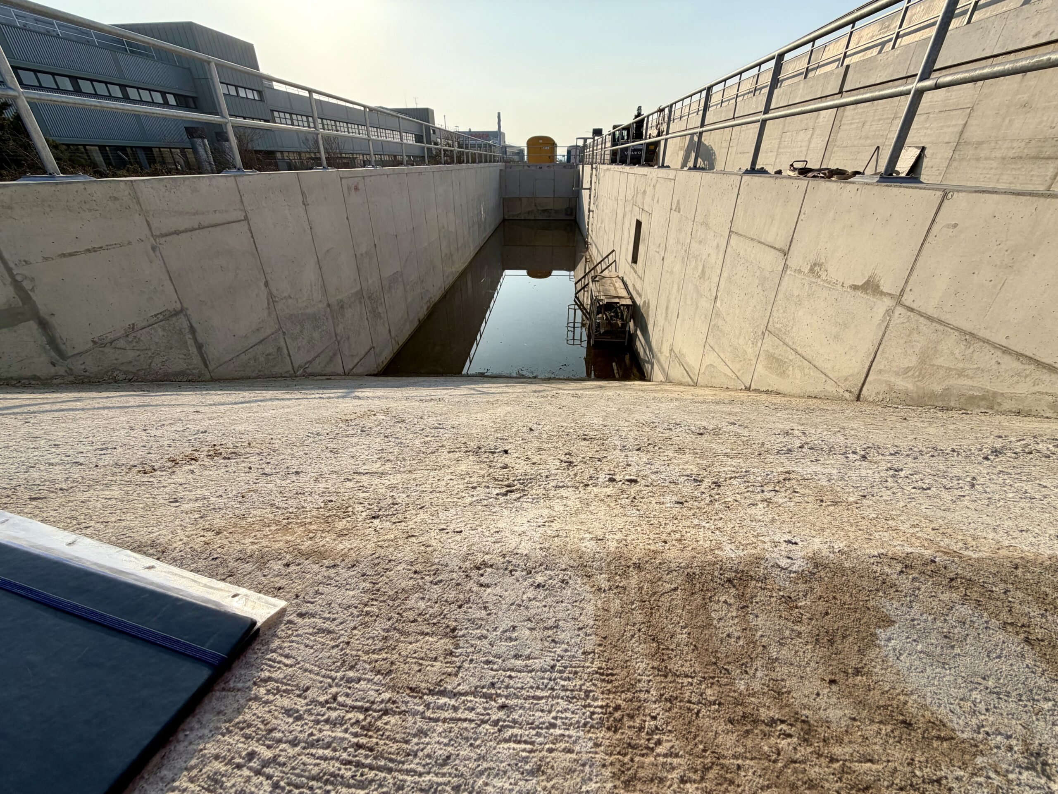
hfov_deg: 102.1
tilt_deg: -29.5
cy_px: 397
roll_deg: +0.6
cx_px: 529
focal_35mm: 14
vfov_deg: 85.7
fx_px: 428
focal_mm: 2.22
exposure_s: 1/1167
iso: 32
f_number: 2.2
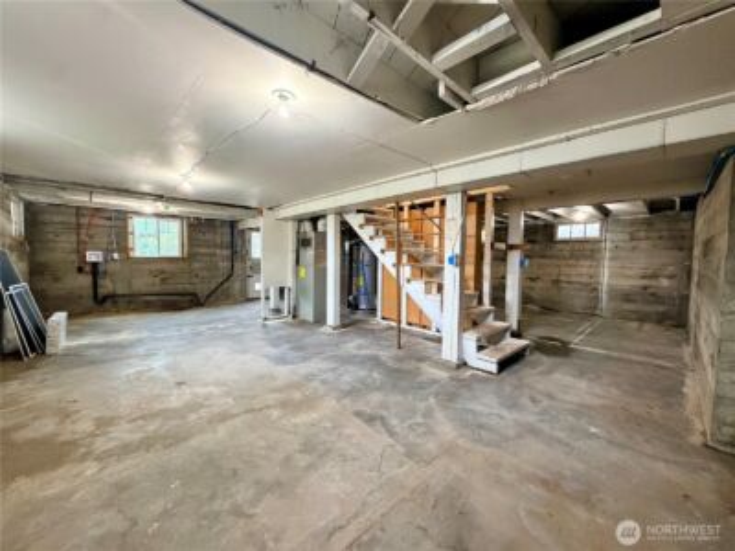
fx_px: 297
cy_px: 276
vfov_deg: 85.7
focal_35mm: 14
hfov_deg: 102.1
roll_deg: -0.3
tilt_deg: -3.1
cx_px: 368
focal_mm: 2.22
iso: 400
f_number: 2.2
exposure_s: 1/60
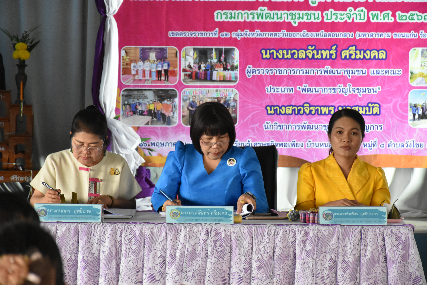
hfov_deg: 11.8
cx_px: 214
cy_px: 142
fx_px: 2064
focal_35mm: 174
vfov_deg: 7.9
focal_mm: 116
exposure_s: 1/125
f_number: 5.6
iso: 3200
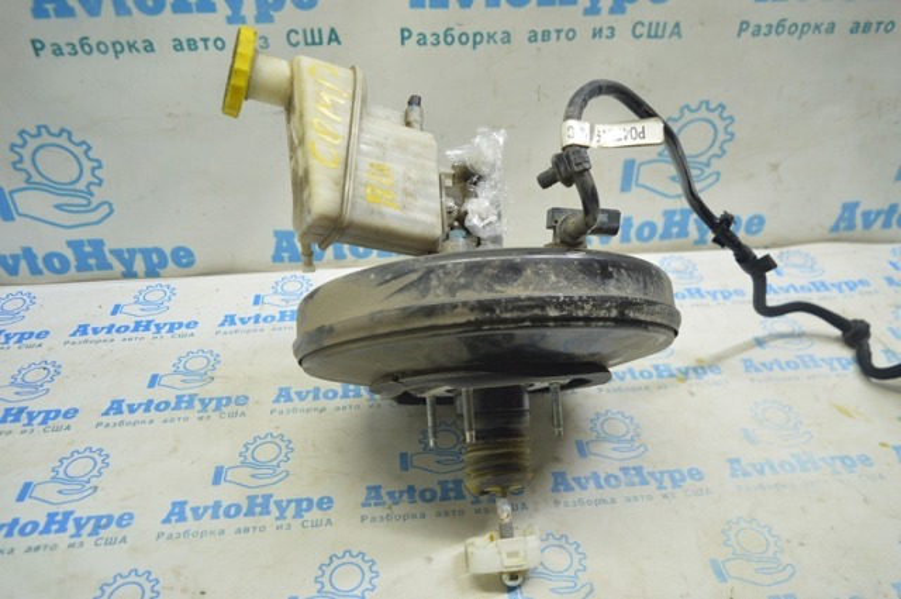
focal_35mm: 27
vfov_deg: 47.8
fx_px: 675
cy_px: 300
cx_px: 450
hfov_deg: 67.4
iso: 400
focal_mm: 18
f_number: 3.5
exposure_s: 1/40
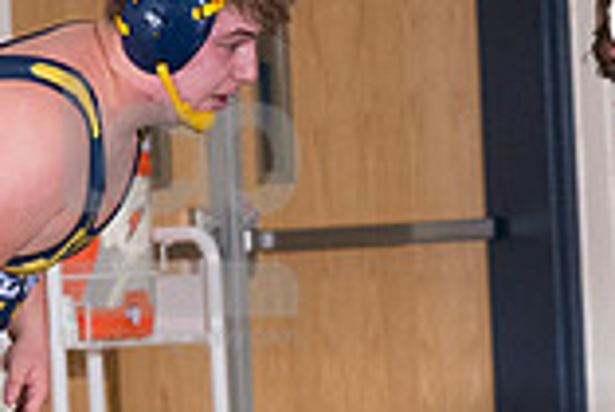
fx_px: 11542
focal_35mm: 675
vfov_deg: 2.0
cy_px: 212
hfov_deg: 3.1
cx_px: 180
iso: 2000
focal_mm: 122
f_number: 5.6
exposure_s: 1/250
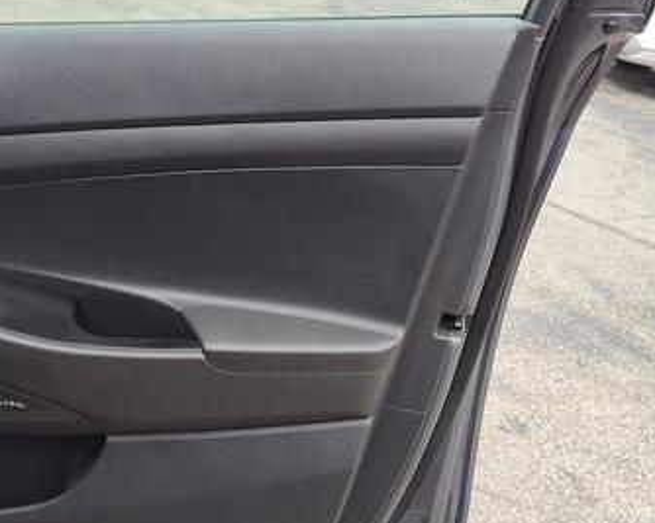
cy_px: 317
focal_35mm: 43
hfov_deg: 41.2
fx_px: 833
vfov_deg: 34.7
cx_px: 139
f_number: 1.88
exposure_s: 1/120
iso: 155
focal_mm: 5.56
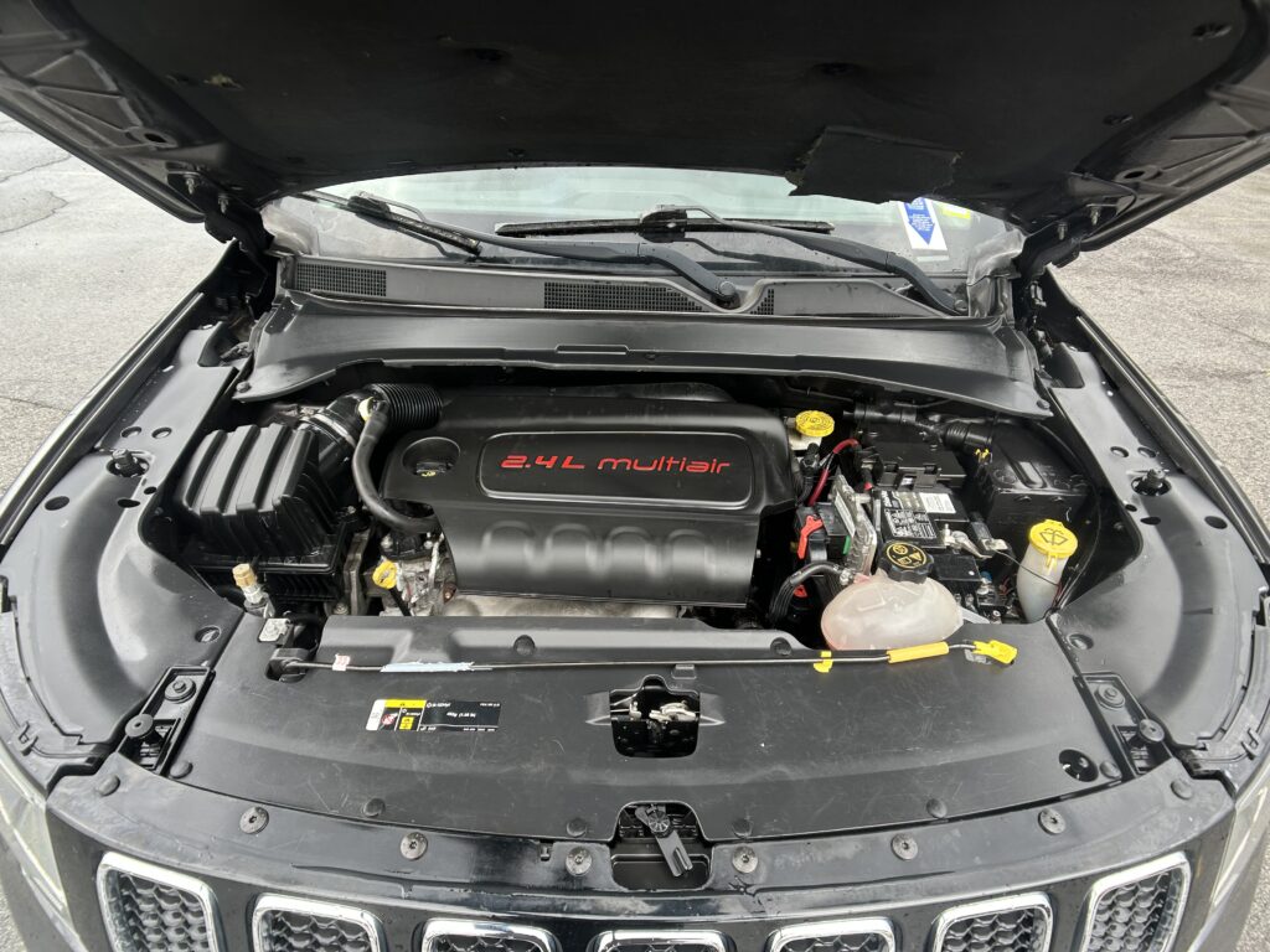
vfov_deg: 53.1
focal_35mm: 26
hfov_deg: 67.3
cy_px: 476
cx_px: 635
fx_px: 954
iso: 50
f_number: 1.5
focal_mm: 5.7
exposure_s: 1/171
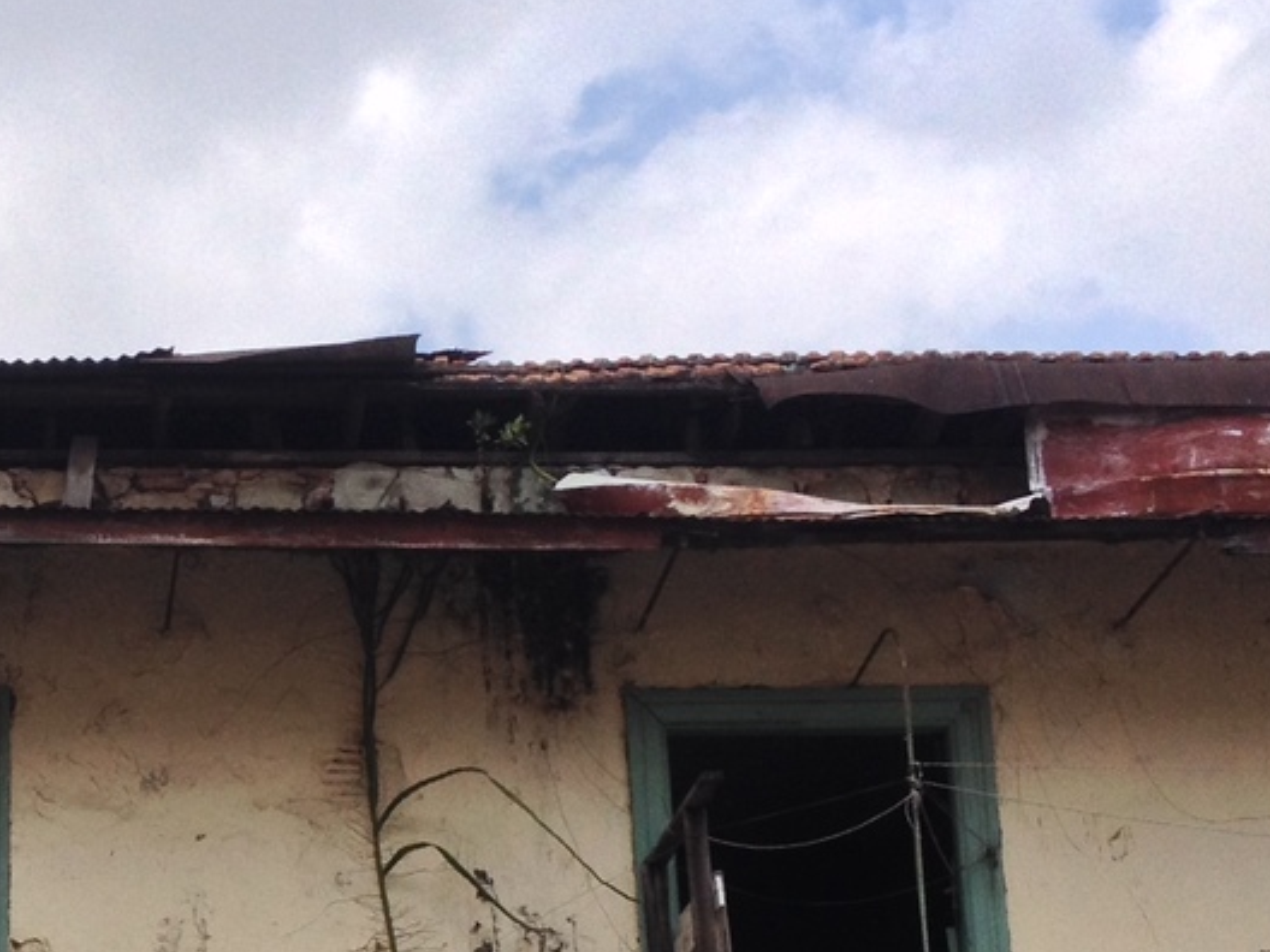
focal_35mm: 106
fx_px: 3889
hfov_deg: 18.1
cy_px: 933
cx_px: -7
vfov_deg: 13.8
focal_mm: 4.28
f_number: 2.4
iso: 50
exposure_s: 1/2045
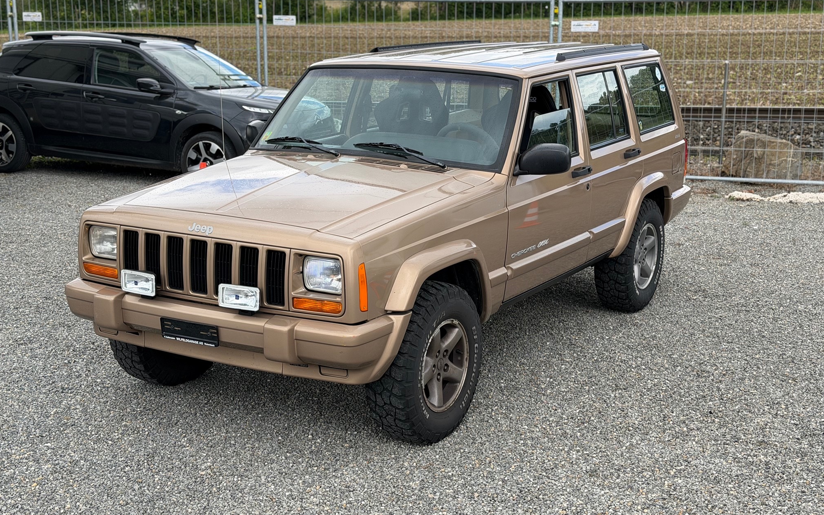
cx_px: 412
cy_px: 249
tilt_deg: -14.6
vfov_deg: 25.3
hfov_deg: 39.6
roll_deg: +0.5
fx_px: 1145
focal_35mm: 51
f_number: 1.78
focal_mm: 6.76
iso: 64
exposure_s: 1/1429
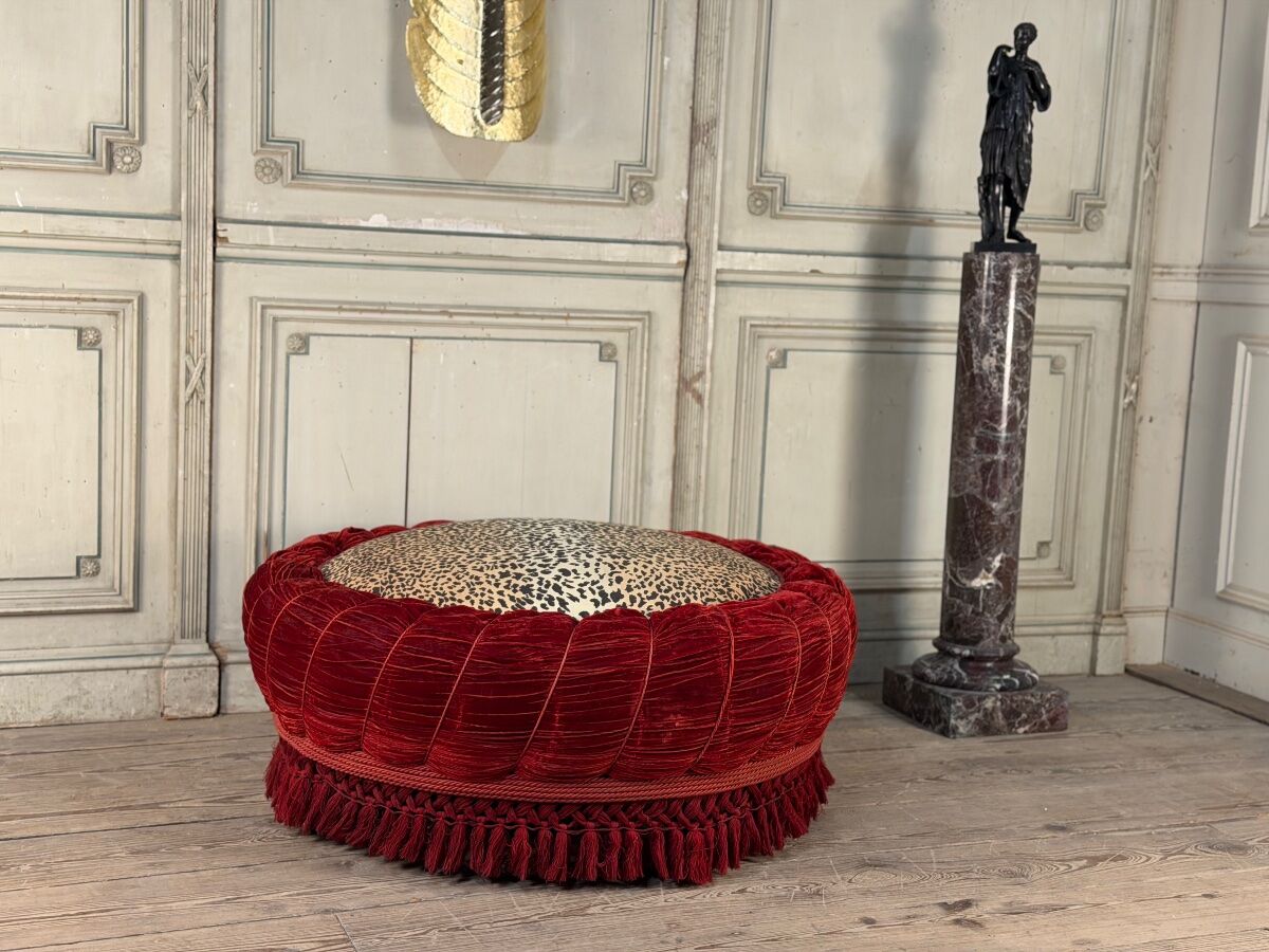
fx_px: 1760
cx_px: 634
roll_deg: -2.4
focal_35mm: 48
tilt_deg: -7.1
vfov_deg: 30.3
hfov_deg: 39.7
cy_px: 476
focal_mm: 6.76
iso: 160
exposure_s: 1/50
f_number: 1.78
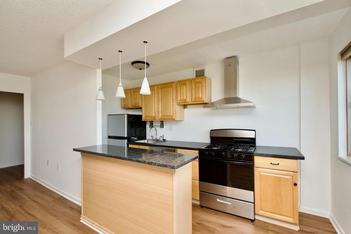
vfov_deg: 77.3
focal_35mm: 15
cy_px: 117
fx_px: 146
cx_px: 176
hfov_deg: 100.4
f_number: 7.1
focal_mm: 10
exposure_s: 1/80
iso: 320
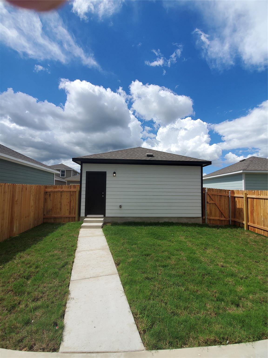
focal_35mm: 13
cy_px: 179
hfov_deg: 89.9
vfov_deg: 106.2
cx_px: 134
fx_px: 134
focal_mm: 1.8
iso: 50
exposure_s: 1/1476
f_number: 2.2
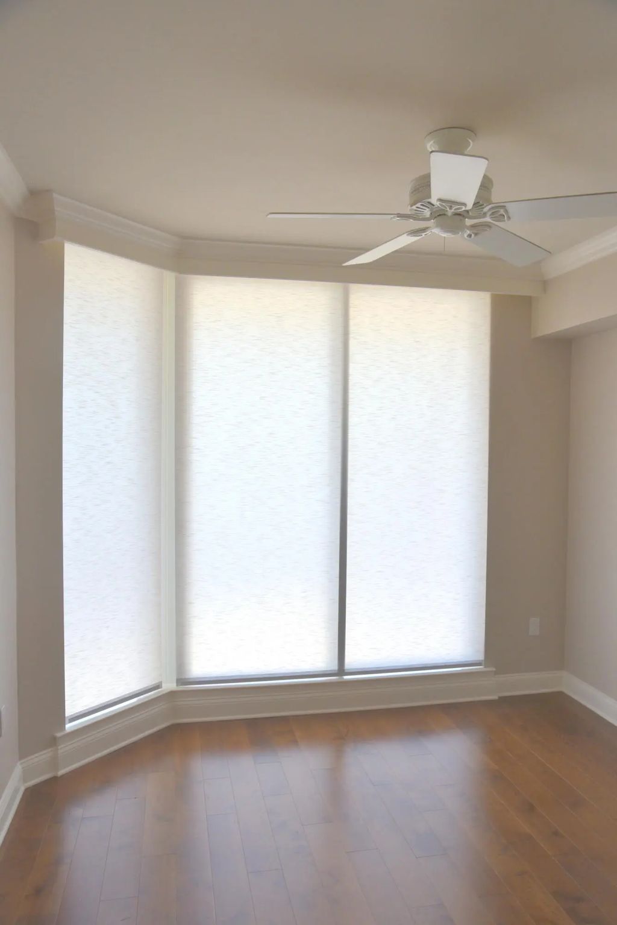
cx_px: 308
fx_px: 693
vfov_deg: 67.4
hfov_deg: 48.0
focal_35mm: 27
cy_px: 462
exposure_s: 1/200
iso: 400
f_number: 7.1
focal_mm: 27
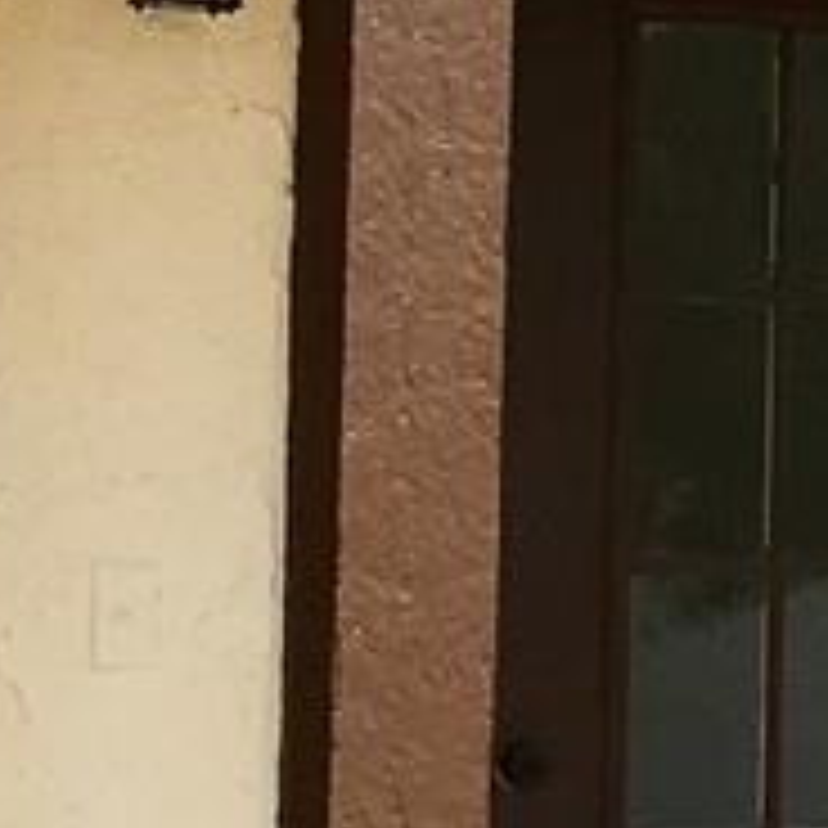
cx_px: 2106
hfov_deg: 7.3
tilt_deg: +4.0
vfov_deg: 7.8
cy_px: 364
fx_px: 6035
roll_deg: -0.9
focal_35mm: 223
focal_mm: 4.15
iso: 25
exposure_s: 1/2024
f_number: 2.2
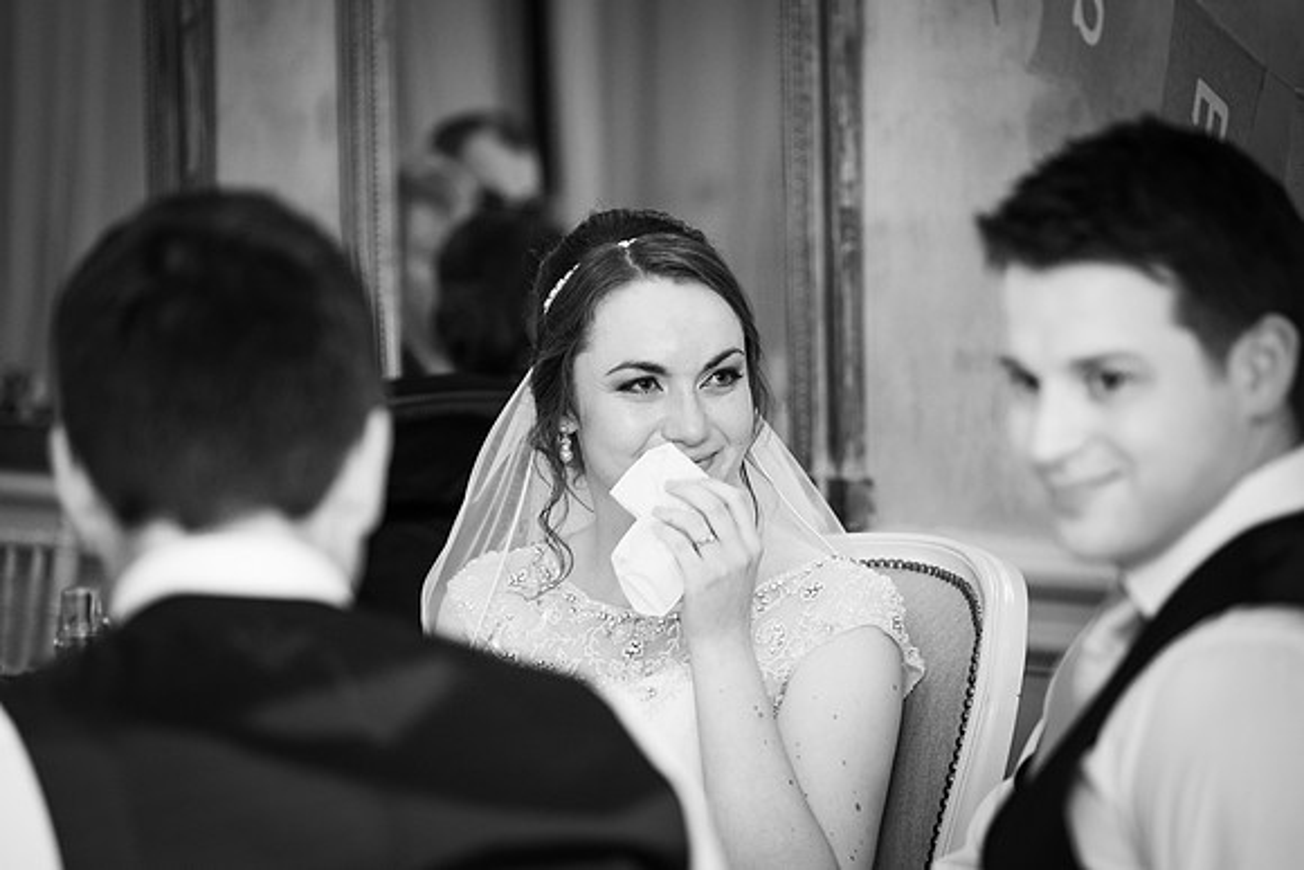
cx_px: 710
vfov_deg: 5.8
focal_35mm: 236
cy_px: 474
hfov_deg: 8.7
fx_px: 8549
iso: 1250
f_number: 2.8
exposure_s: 1/100
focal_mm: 140
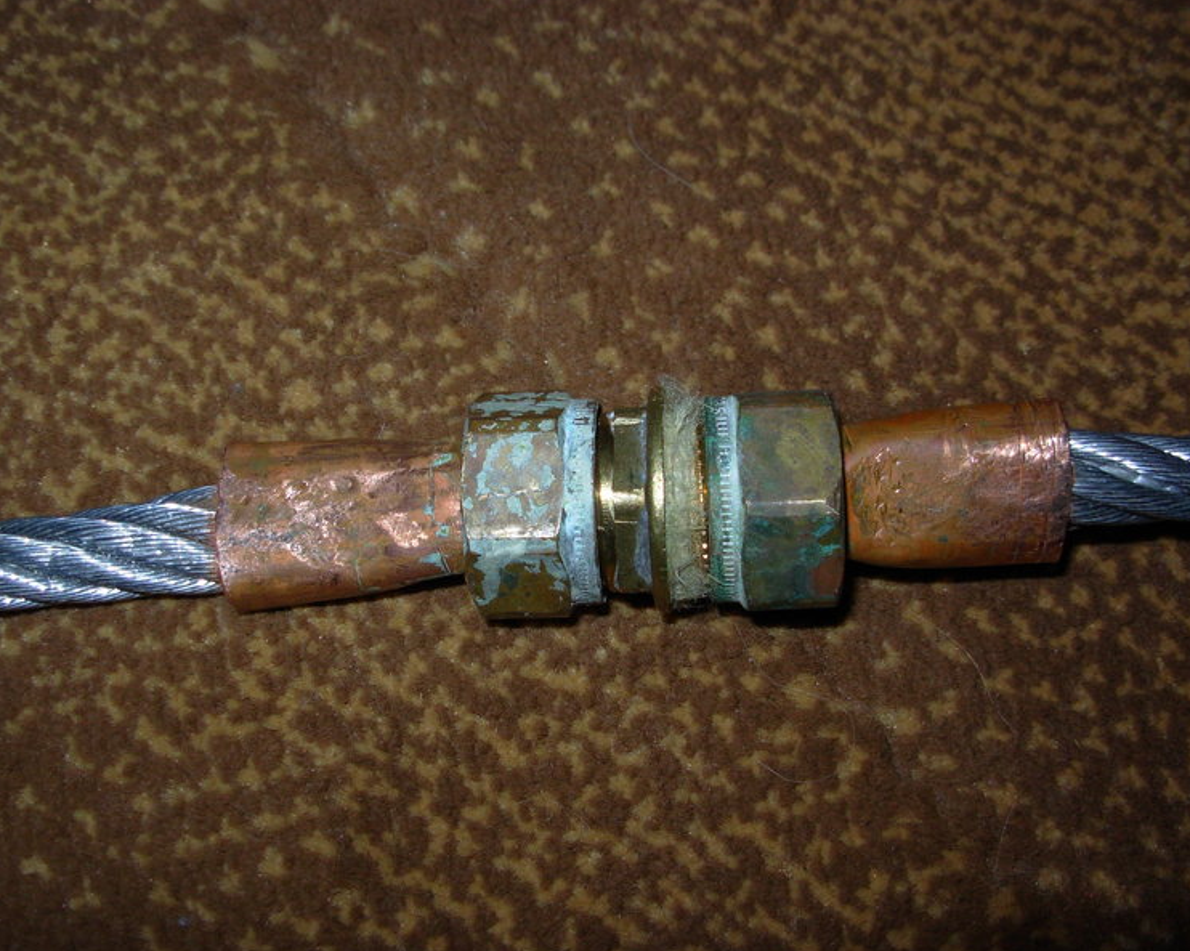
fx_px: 1408
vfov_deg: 37.3
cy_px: 476
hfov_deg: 45.8
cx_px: 589
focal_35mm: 40
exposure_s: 1/32
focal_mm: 6.3
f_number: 2.9
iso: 50
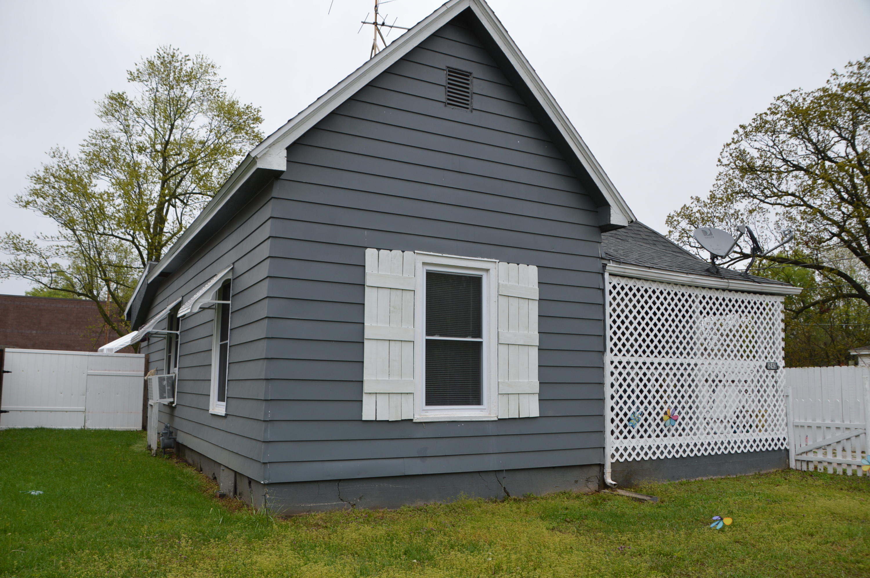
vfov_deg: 47.8
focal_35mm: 27
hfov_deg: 67.4
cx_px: 435
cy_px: 289
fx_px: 652
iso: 140
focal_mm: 18
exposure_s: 1/125
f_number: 5.6
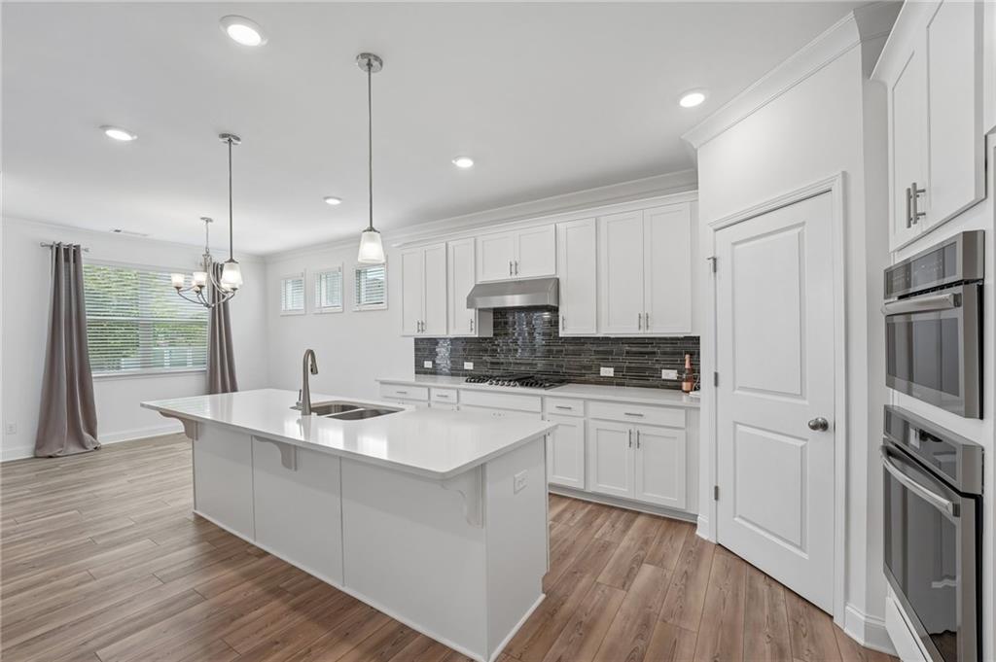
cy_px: 331
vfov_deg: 78.7
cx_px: 498
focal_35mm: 15
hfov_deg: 102.0
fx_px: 404
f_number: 8
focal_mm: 14.6
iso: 320
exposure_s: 1/25
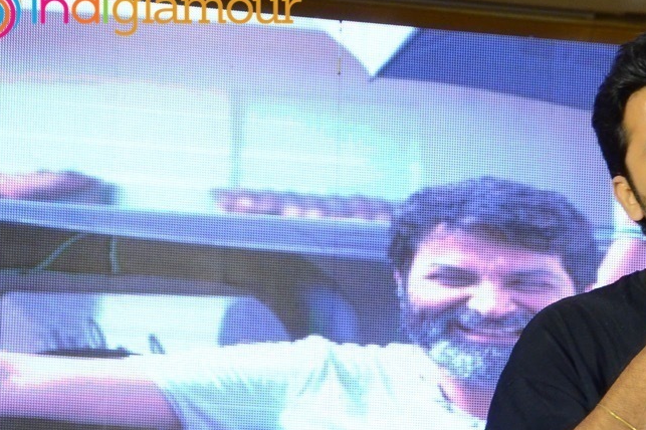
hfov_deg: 9.7
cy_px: 405
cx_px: 606
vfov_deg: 6.5
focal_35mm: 212
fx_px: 3802
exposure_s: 1/80
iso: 2000
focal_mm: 70
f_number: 5.6
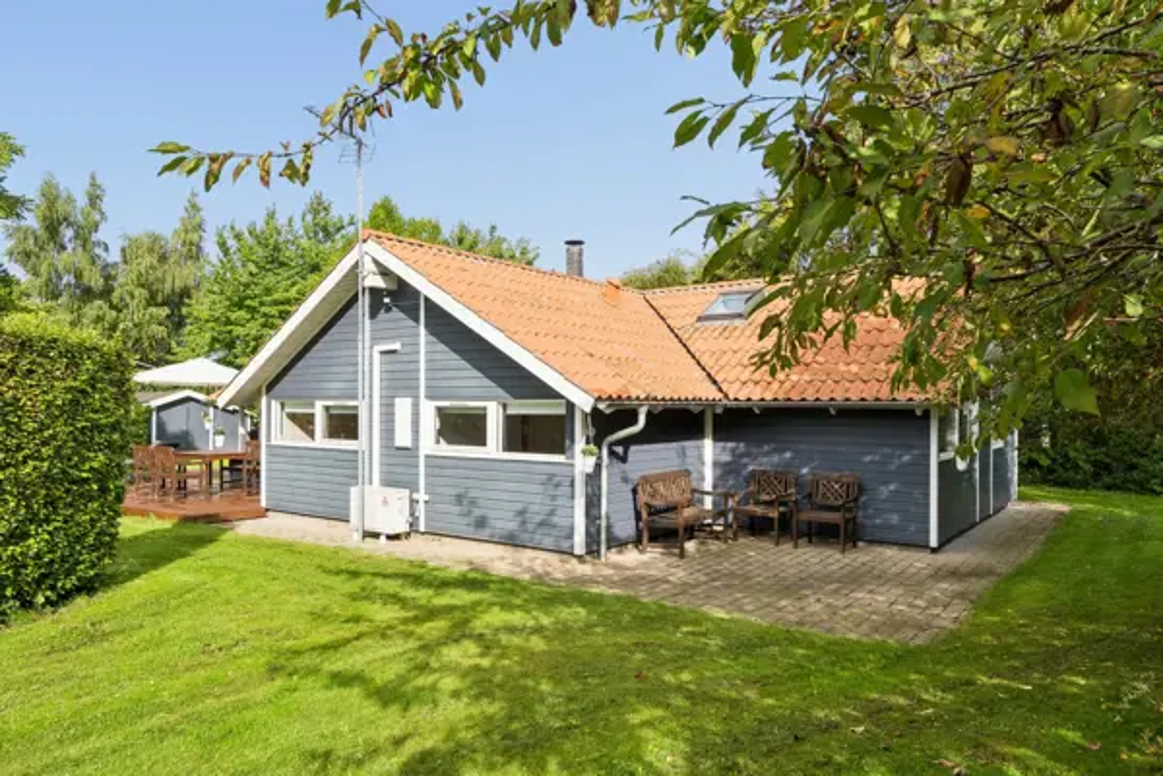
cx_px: 582
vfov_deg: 51.7
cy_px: 388
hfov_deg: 72.1
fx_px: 799
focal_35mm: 25
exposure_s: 1/320
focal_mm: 16.5
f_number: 8
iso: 200
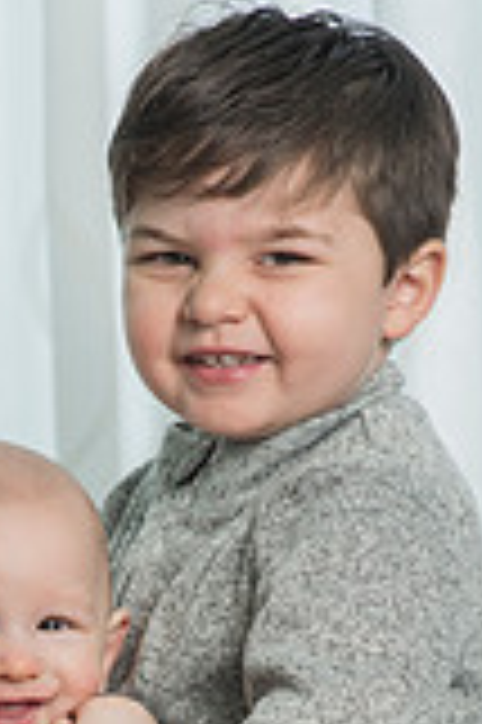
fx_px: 4790
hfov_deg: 5.8
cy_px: 863
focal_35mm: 238
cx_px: 108
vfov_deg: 8.6
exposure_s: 1/200
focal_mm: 85
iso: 320
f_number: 4
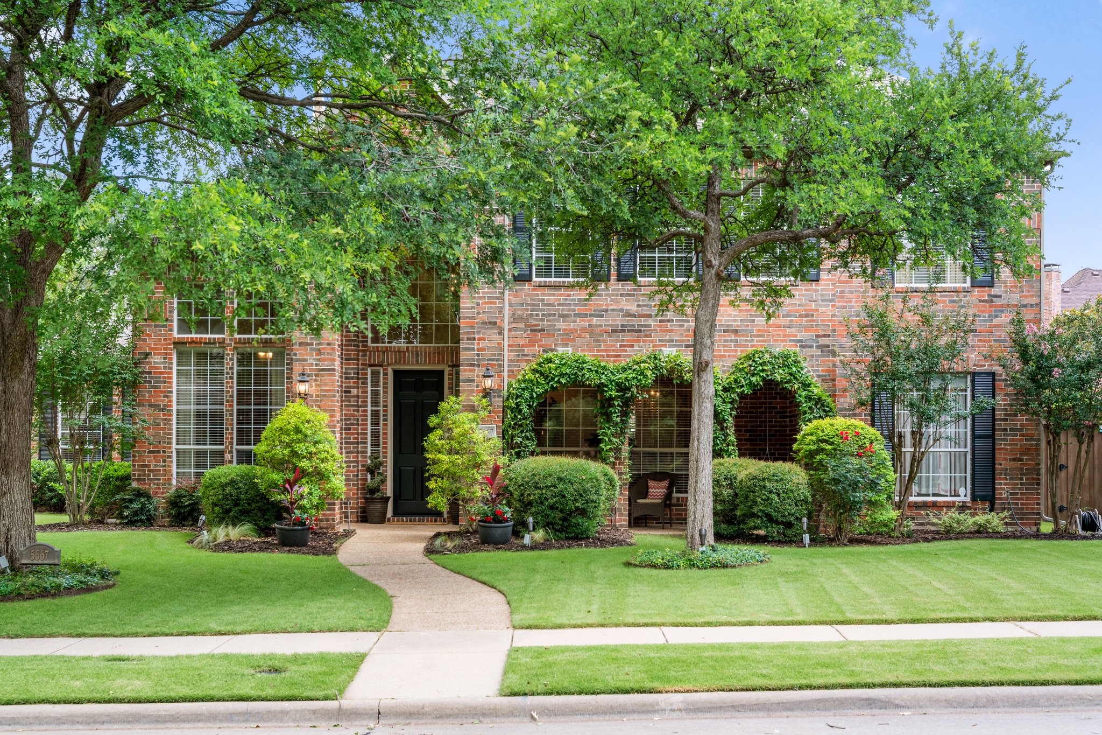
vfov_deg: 30.1
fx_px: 1365
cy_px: 368
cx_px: 551
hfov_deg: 44.0
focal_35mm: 45
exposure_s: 1/50
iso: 800
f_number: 6.3
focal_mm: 44.6
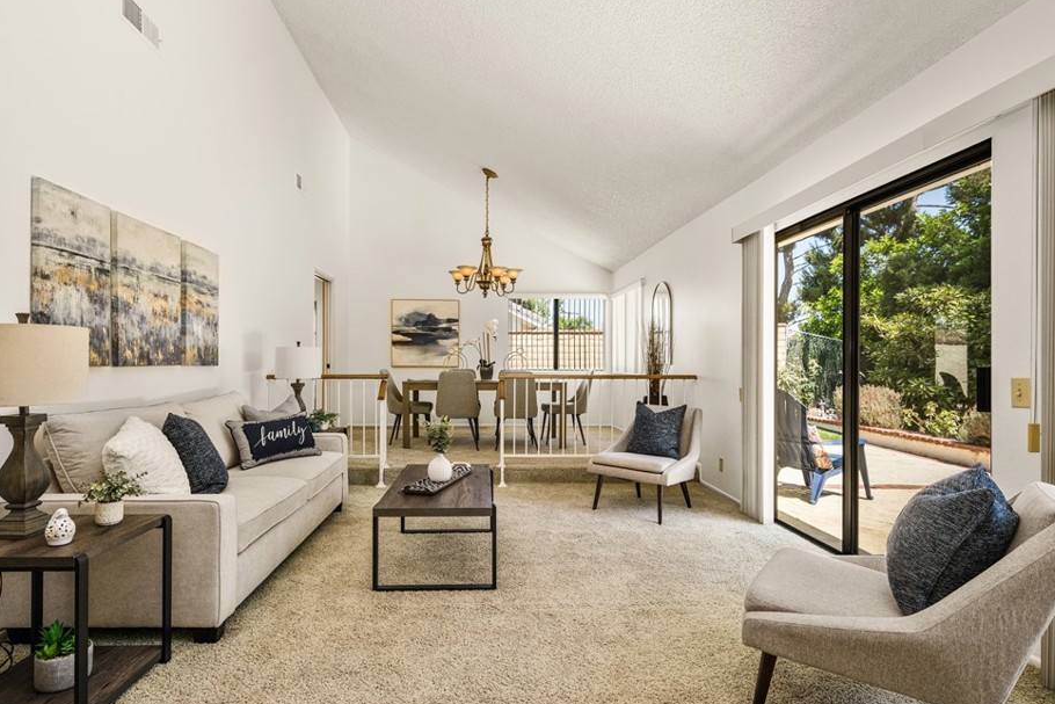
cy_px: 364
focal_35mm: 18
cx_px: 499
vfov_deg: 67.4
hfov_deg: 89.9
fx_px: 528
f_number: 6.3
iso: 100
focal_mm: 16
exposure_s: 1/250
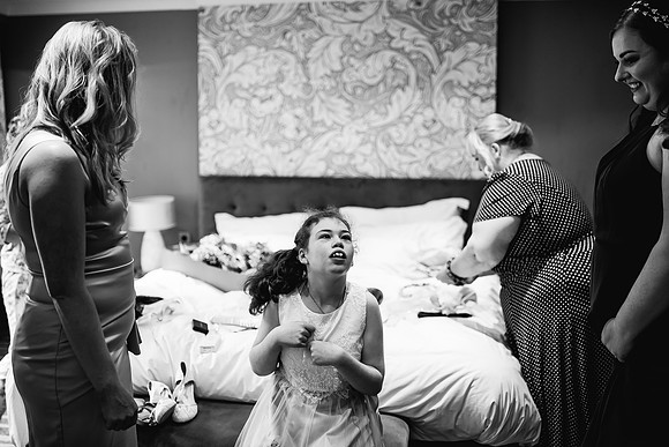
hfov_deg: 52.6
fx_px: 677
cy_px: 223
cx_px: 327
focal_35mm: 36
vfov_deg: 36.5
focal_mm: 35
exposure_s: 1/250
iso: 640
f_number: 1.6
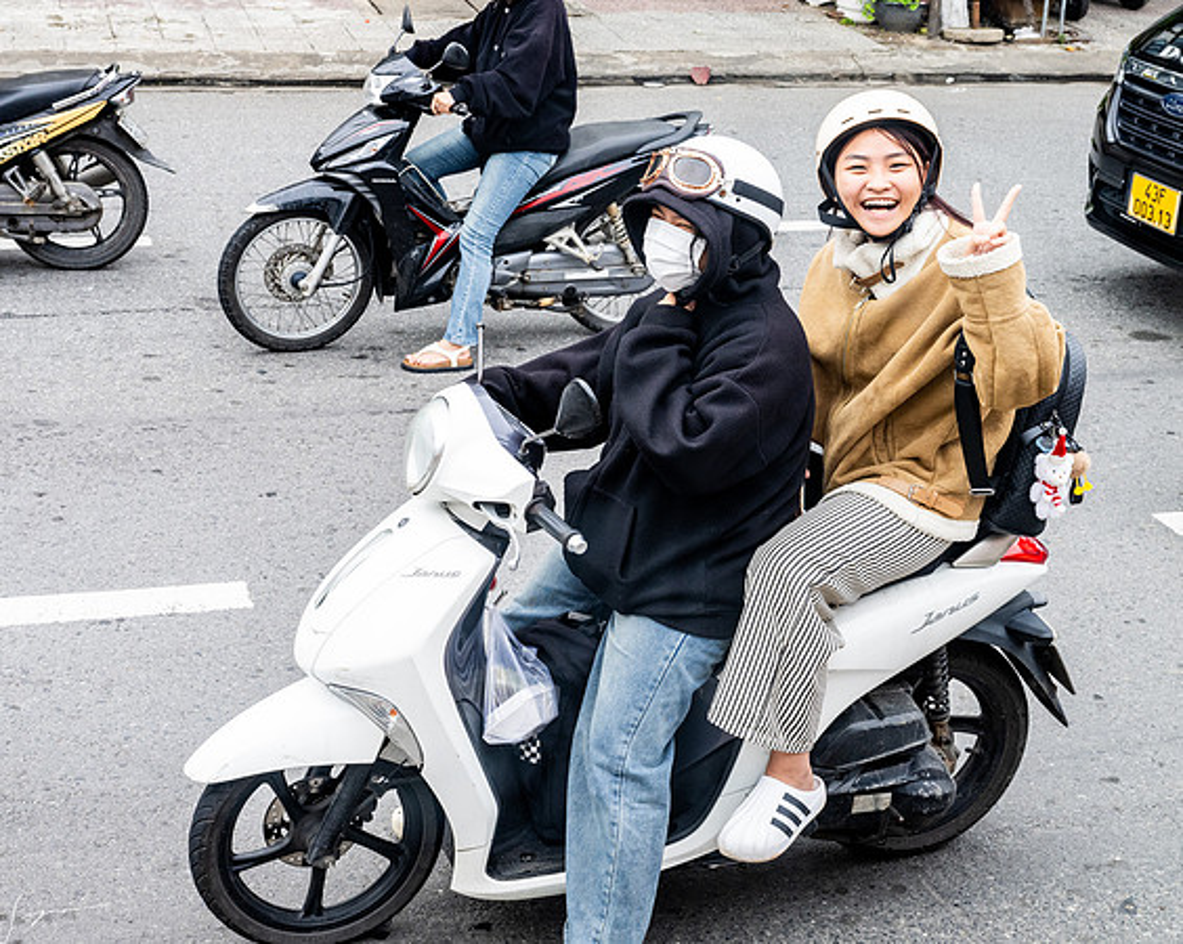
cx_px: 549
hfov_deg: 35.6
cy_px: 415
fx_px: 1844
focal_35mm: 53
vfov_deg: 28.7
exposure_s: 1/320
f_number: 8
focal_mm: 40
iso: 900
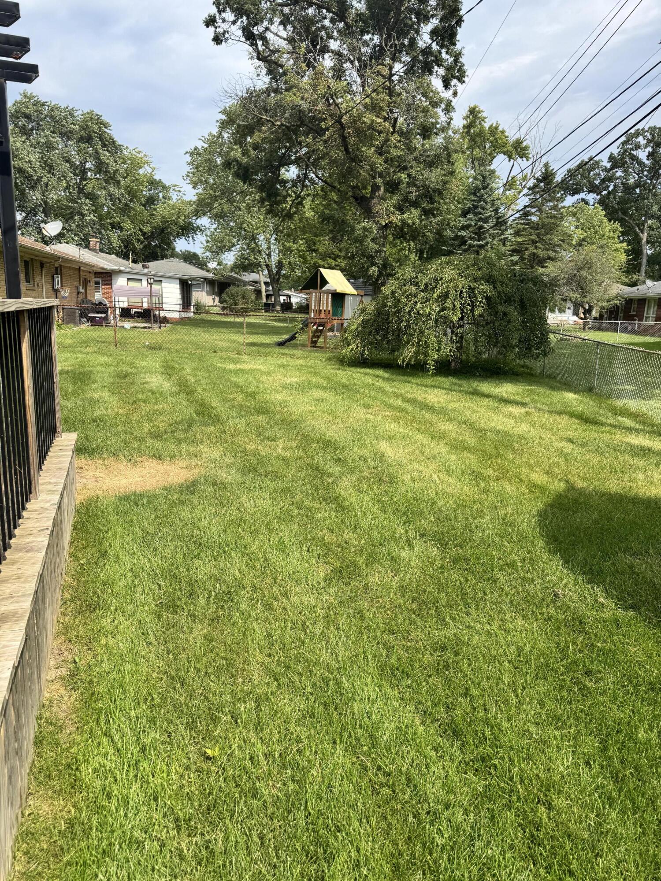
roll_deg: -3.8
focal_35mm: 24
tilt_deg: -13.4
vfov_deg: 71.6
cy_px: 440
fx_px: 611
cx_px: 330
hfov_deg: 56.8
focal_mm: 6.76
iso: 80
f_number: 1.78
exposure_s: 1/2833
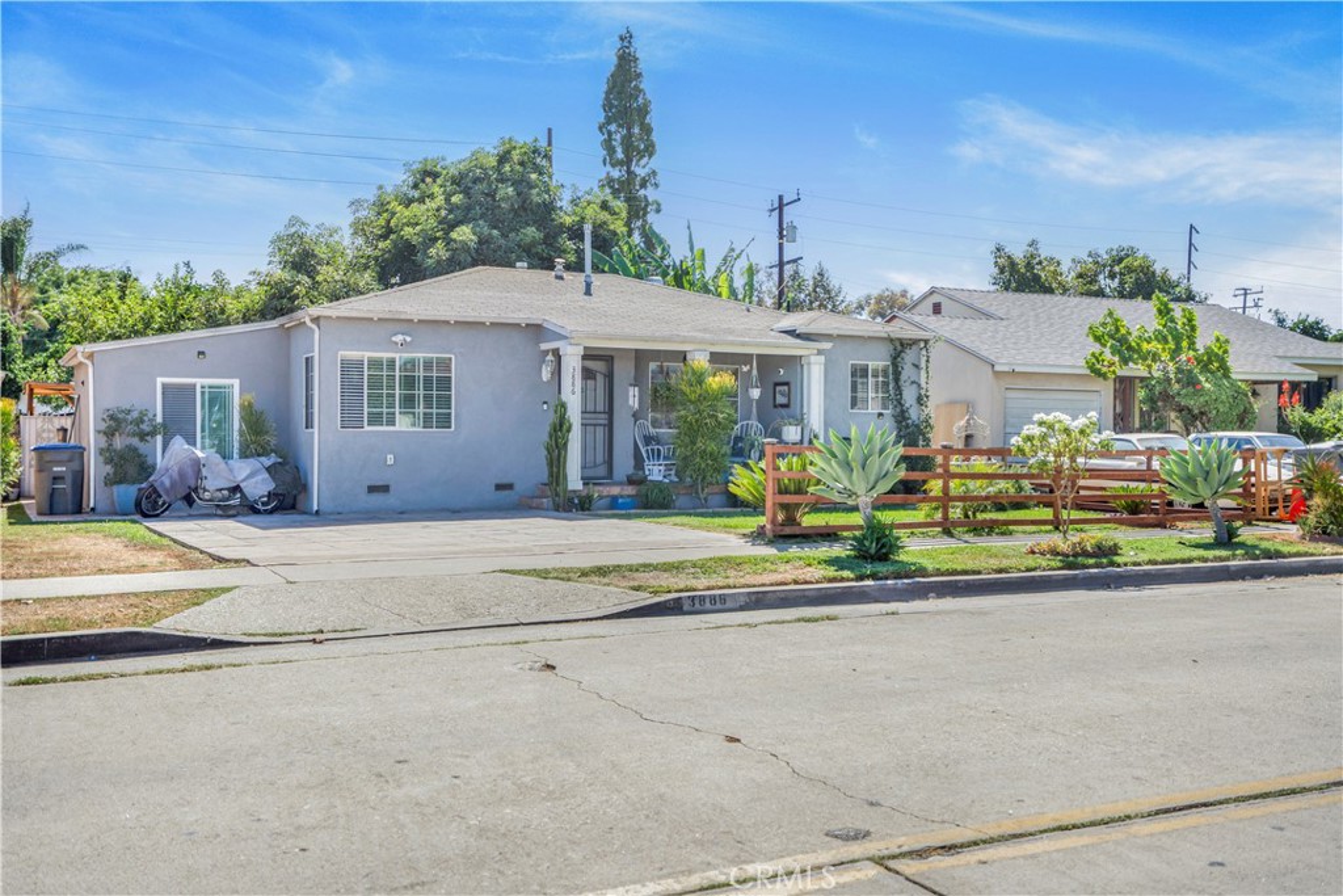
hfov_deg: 54.4
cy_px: 448
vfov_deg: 37.9
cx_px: 672
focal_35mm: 35
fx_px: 1306
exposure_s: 1/1250
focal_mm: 35
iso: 100
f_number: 4
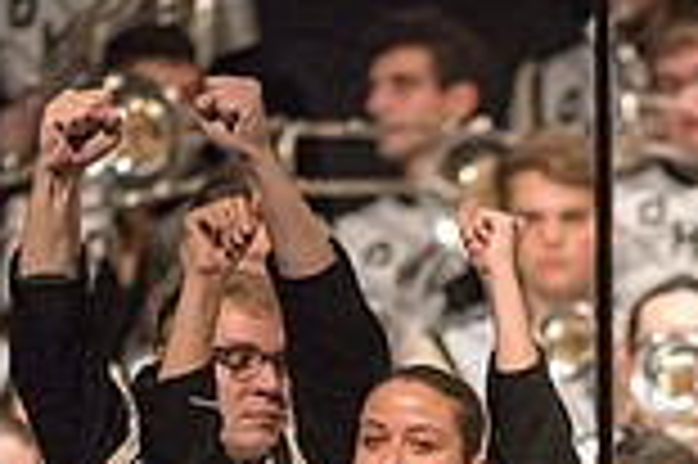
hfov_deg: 1.8
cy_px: 863
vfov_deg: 1.2
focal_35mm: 1126
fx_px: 21809
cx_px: 919
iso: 4000
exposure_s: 1/500
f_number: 2.8
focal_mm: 300
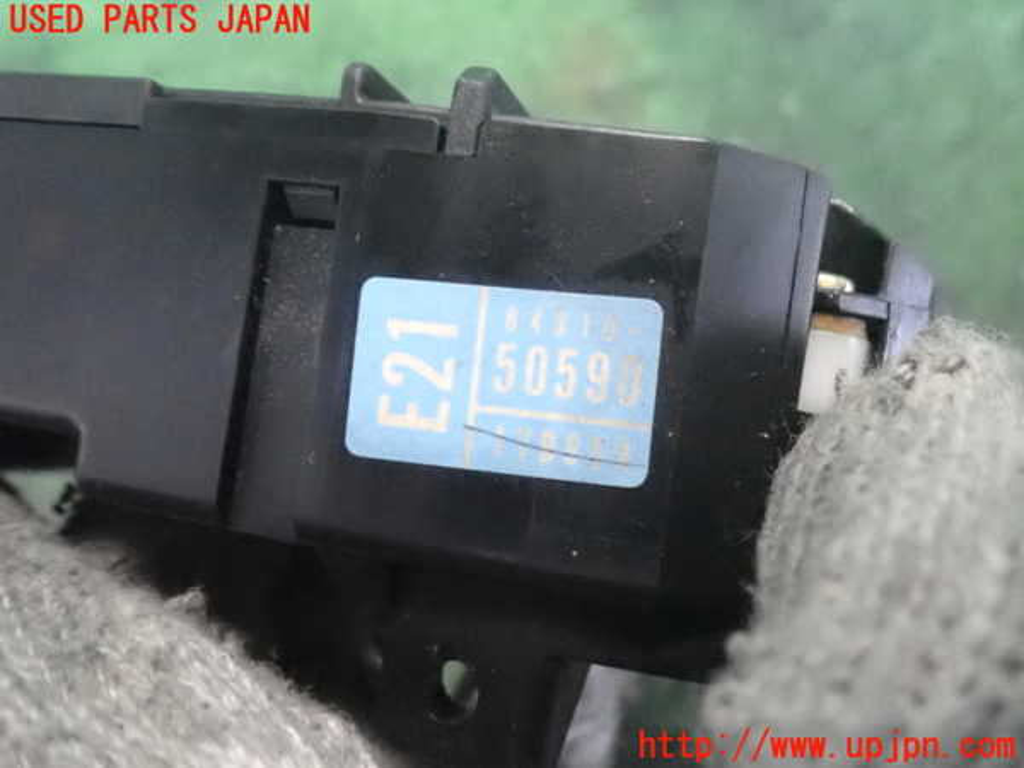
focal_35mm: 30
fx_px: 887
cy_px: 384
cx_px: 512
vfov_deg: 46.8
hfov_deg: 60.0
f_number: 2.3
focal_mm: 5.4
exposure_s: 1/400
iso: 6400
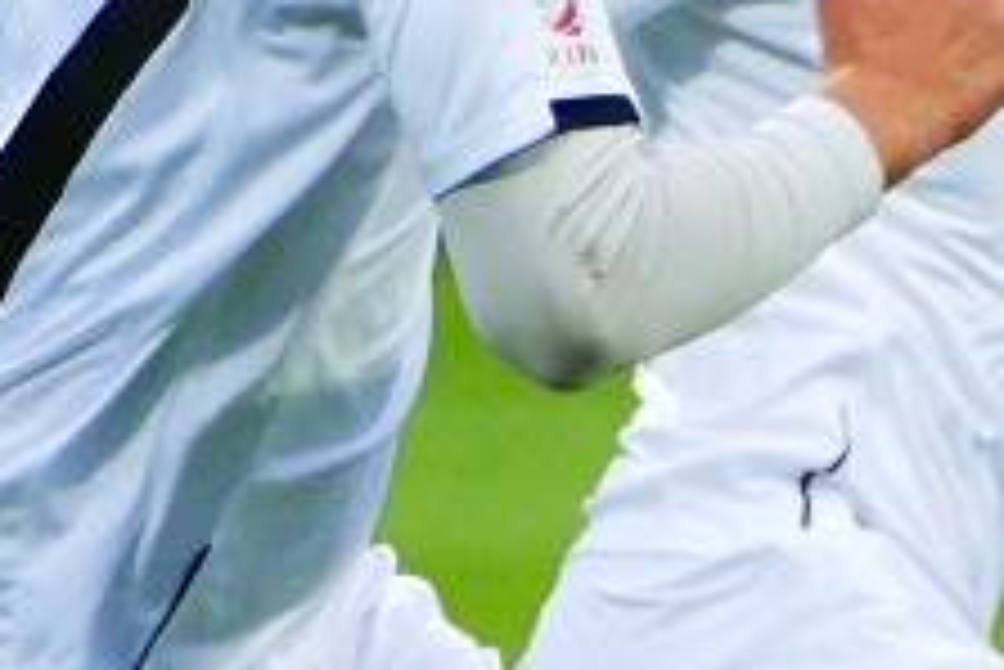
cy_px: 717
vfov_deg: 0.7
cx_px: 1288
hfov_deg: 1.0
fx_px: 57598
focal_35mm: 2064
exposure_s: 1/500
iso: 1000
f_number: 4
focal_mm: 145.83
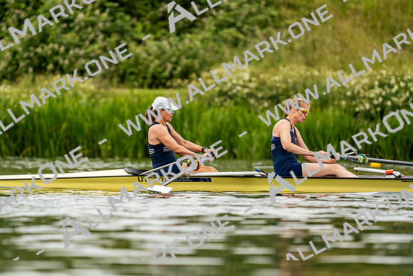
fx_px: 5944
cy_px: 138
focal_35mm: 518
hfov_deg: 4.0
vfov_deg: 2.7
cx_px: 206
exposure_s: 1/2000
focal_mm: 518
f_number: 6.3
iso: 500
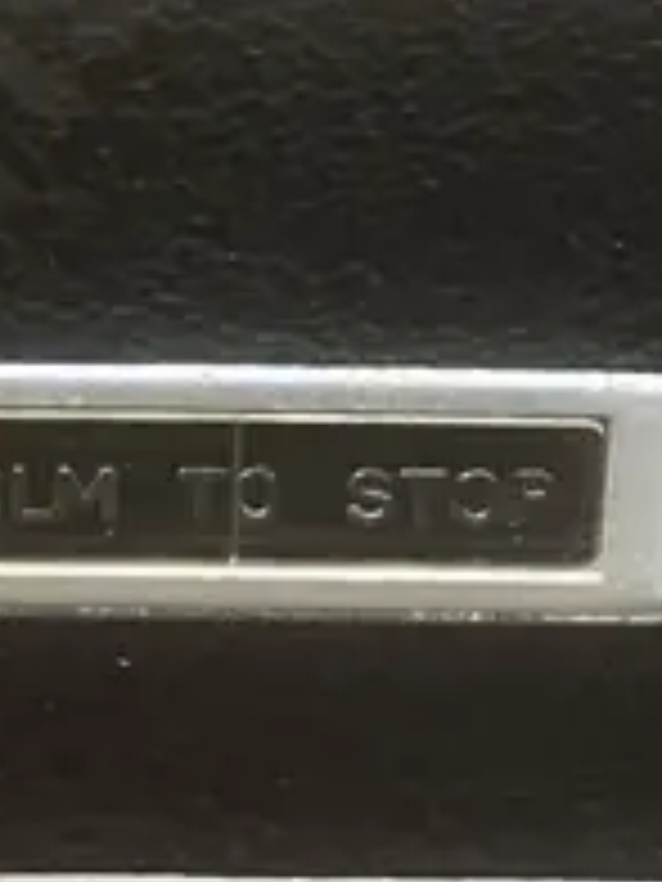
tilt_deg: -22.6
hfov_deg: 10.1
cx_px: 41
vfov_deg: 13.3
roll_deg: -0.7
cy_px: 14
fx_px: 3723
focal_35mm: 146
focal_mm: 3.99
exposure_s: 1/33
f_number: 1.8
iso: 320
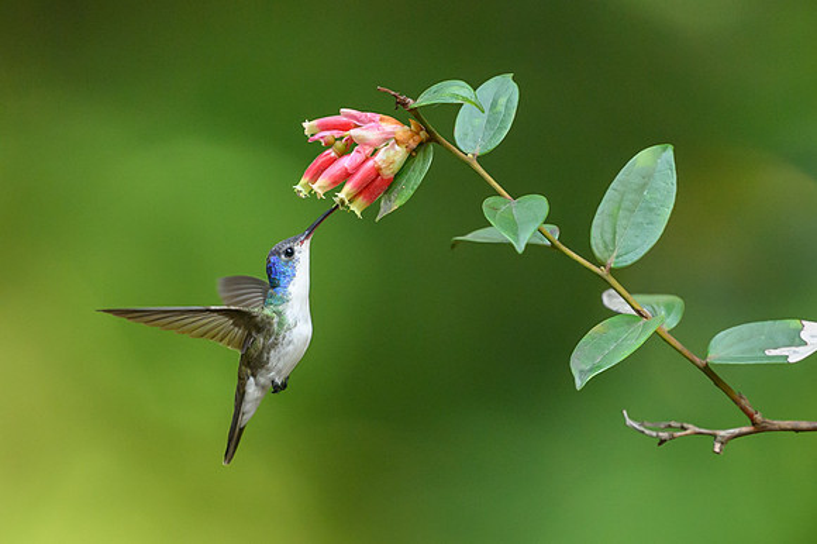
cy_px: 467
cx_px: 417
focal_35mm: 802
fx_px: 18180
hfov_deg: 2.6
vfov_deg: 1.7
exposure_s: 1/2500
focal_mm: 400
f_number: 2.8
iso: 2500
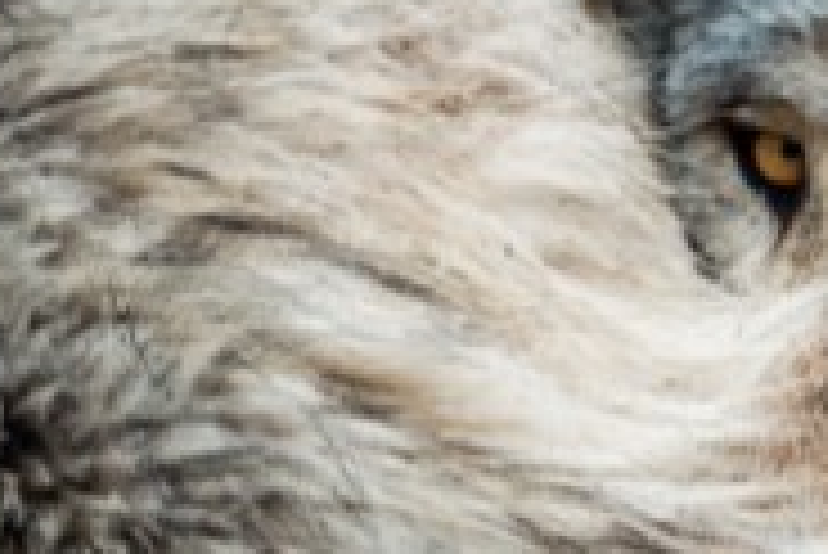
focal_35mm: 1952
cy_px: 212
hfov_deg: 1.1
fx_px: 44930
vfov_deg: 0.7
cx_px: 950
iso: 800
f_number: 6.3
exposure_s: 1/800
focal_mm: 400
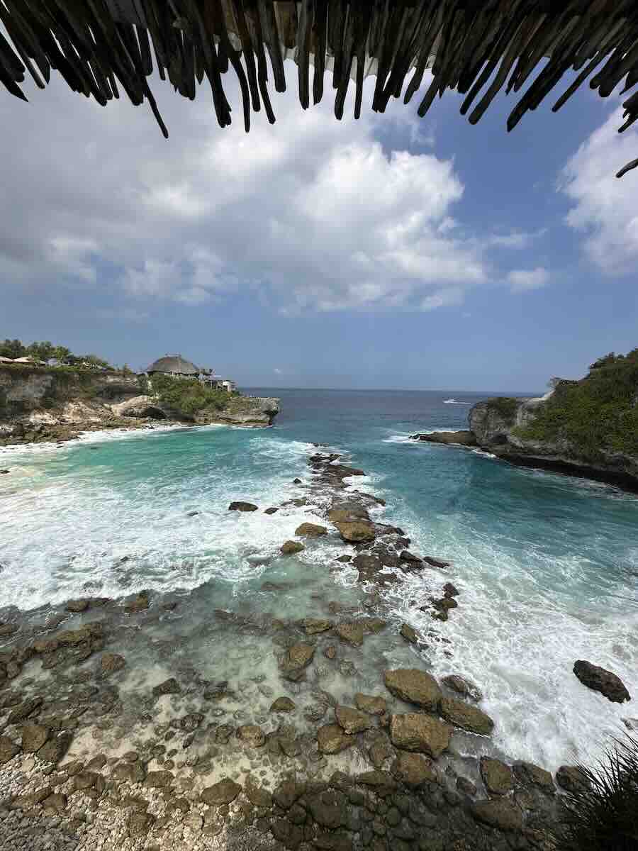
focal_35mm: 14
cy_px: 426
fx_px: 344
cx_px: 319
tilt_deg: -5.9
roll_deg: -0.9
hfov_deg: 85.7
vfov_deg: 102.1
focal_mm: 2.22
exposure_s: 1/3401
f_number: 2.2
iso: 50
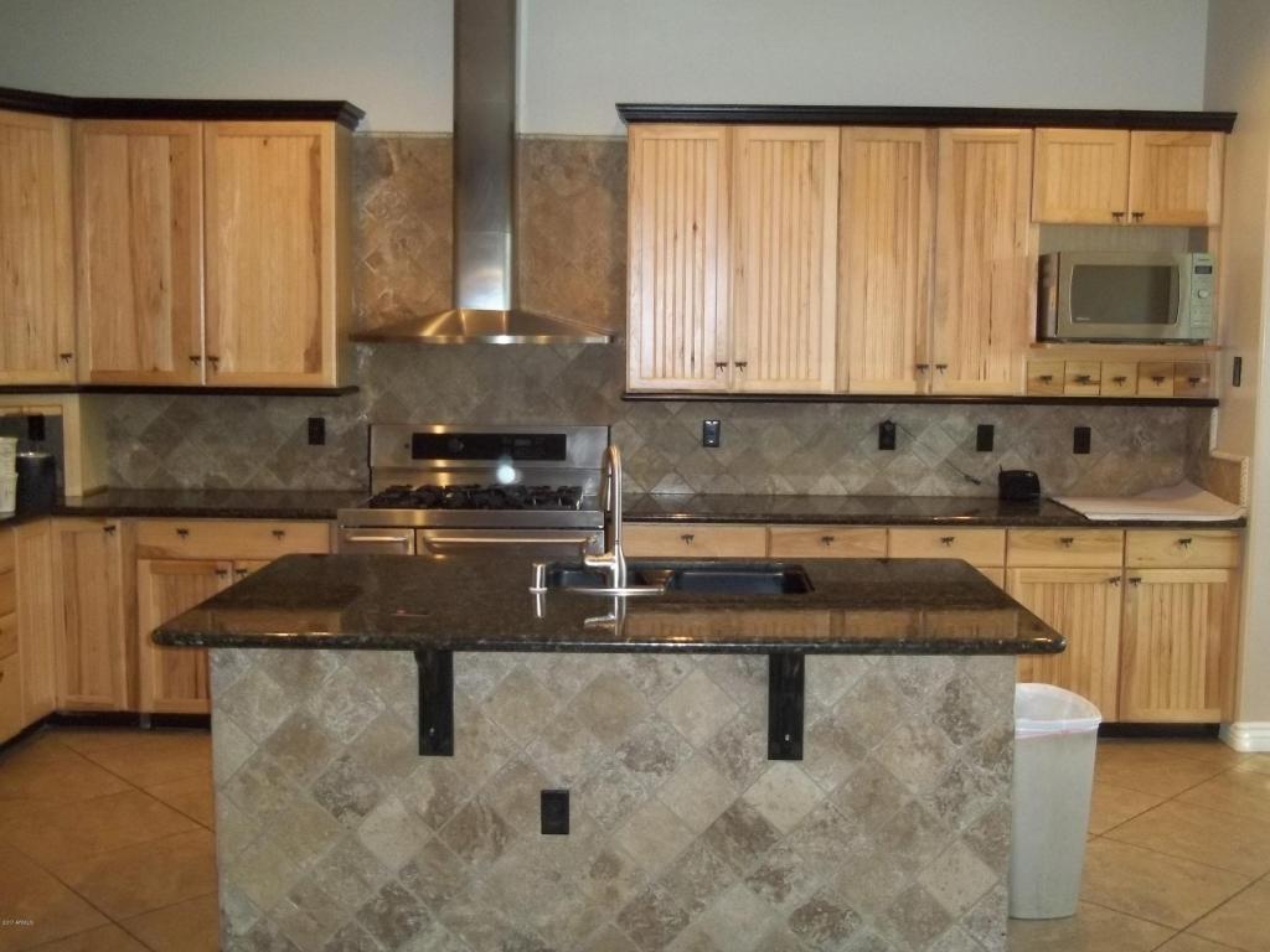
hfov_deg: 51.4
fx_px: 1321
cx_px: 635
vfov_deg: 39.7
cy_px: 476
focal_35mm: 36
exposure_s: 1/30
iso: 320
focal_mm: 6.5
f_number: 3.1
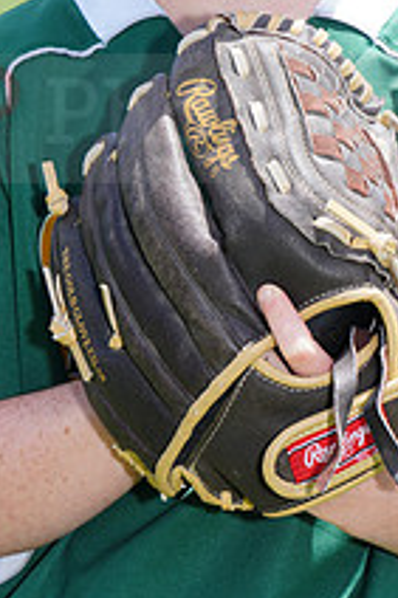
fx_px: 8371
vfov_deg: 4.1
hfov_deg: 2.7
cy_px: 93
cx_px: 250
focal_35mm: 504
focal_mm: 184
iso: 200
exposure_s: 1/200
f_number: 10
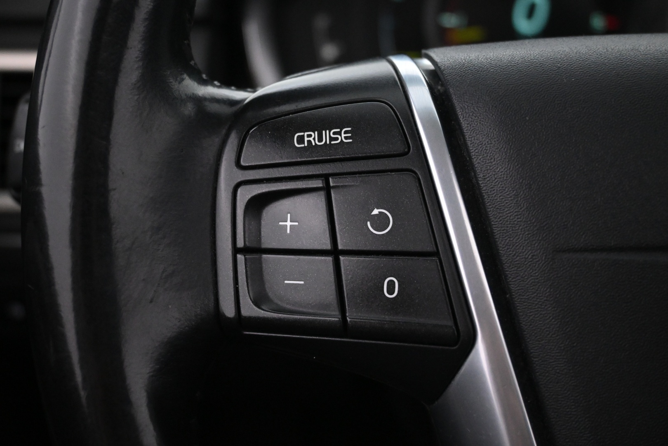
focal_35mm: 44
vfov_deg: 30.8
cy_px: 223
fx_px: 807
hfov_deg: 45.0
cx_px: 334
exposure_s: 1/50
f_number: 4.8
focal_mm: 29
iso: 4000
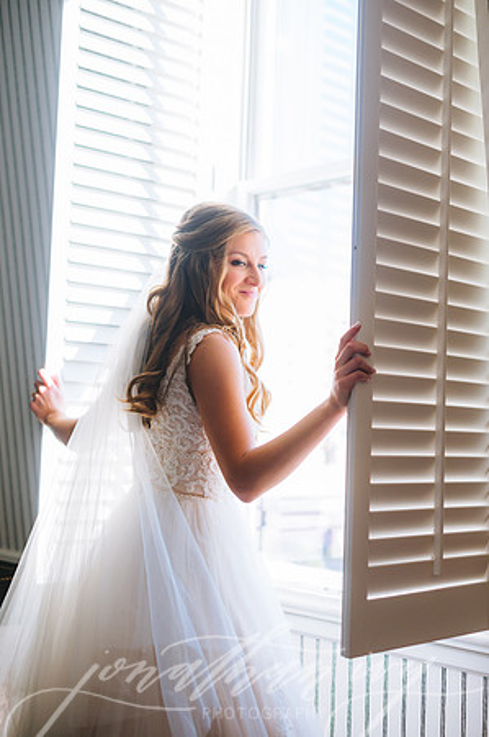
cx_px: 244
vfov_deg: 39.6
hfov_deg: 26.9
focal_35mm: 50
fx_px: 1021
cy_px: 368
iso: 250
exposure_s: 1/1250
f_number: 2.2
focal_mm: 50
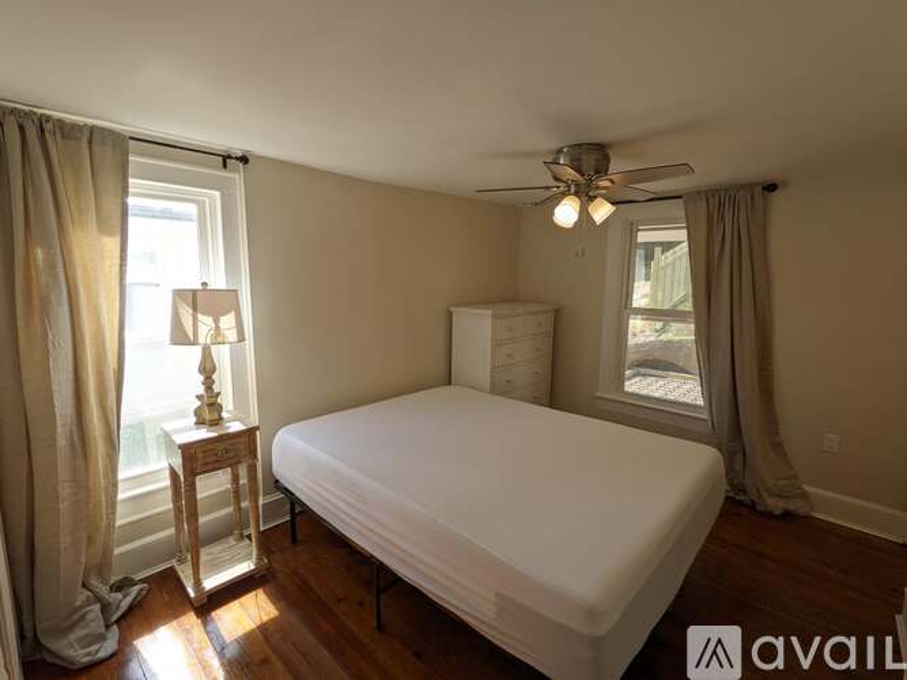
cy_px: 340
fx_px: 419
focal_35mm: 16
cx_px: 454
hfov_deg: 94.5
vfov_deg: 78.1
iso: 27
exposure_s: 1/137
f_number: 2.2
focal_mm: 2.22
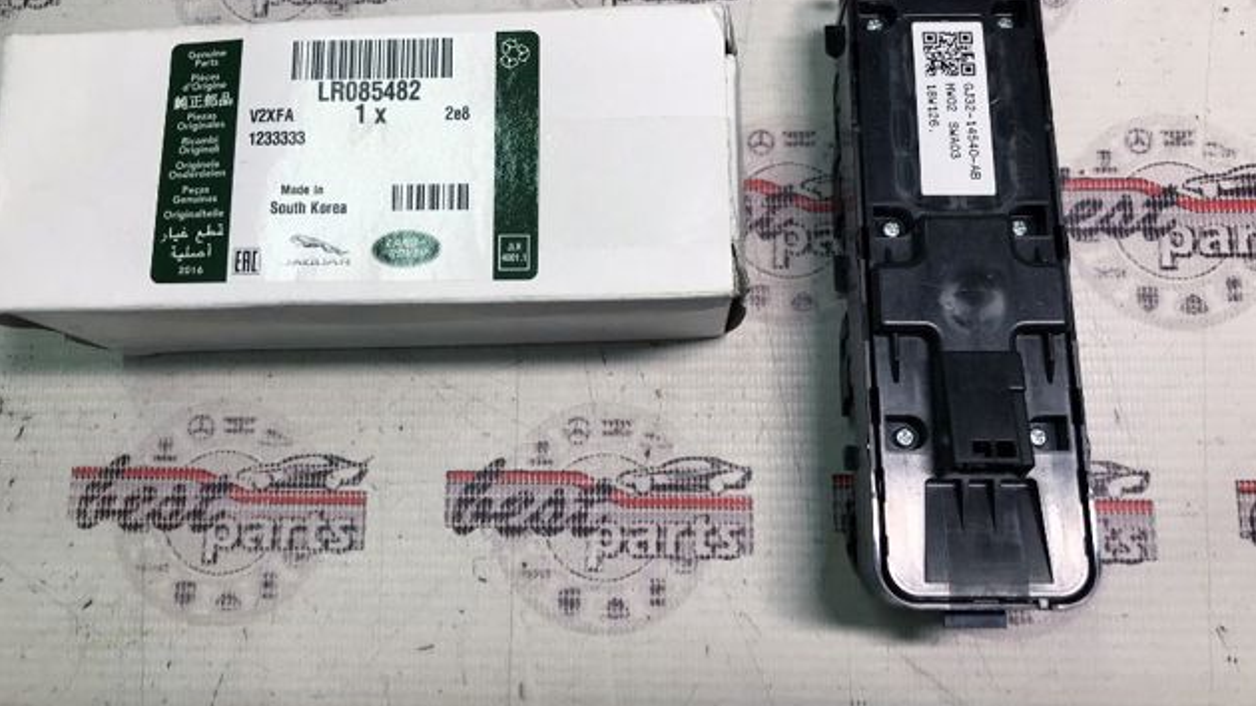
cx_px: 634
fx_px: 1032
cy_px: 307
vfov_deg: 37.7
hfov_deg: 62.6
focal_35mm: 31
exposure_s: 1/100
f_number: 1.8
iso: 40
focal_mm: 3.99
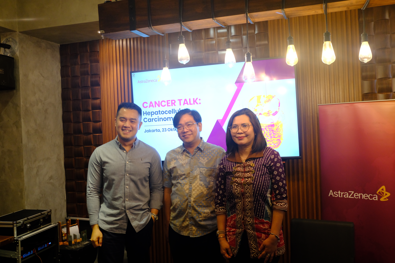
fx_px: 395
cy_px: 132
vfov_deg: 36.9
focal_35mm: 36
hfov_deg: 53.1
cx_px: 198
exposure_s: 1/13
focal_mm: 24.2
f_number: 4.4
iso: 1250
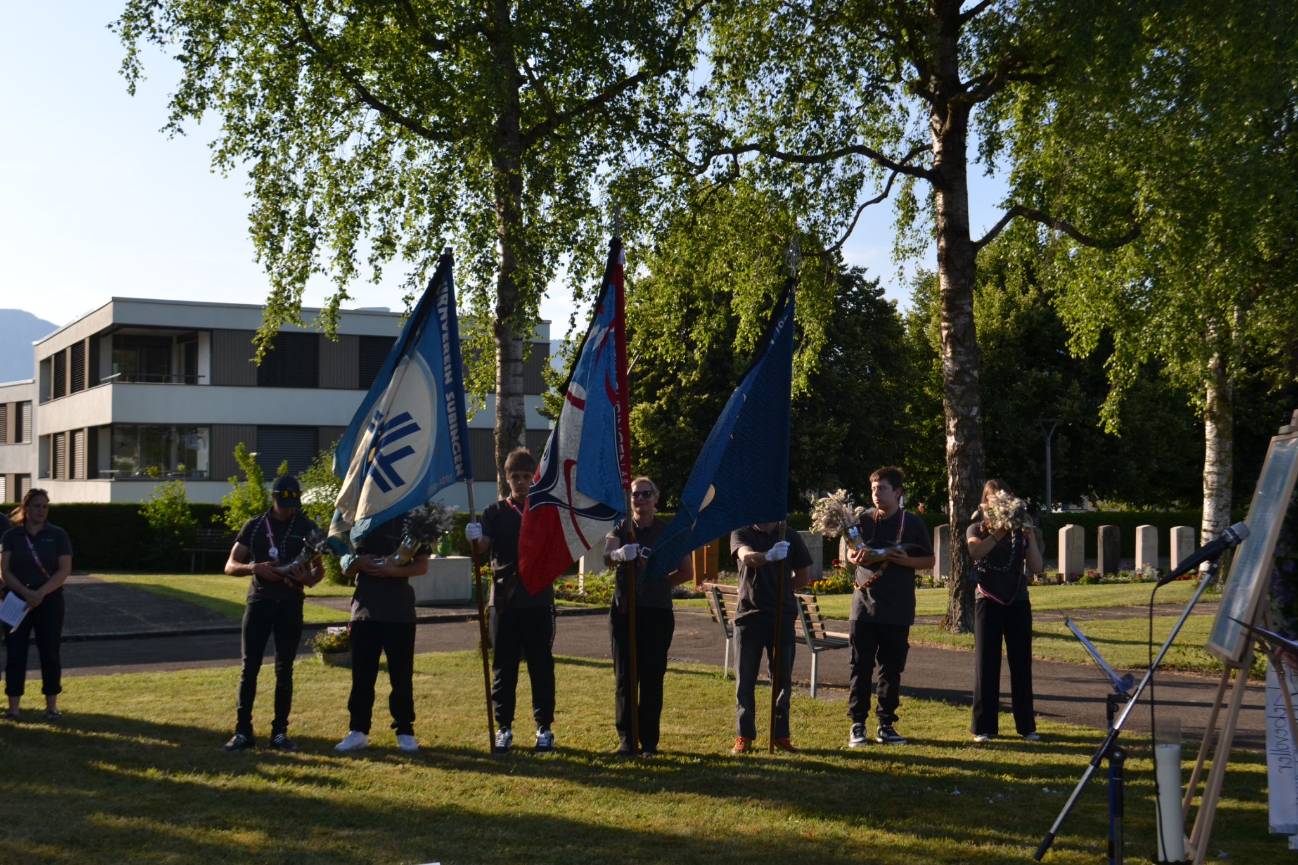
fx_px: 1622
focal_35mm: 45
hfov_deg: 43.6
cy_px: 432
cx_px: 649
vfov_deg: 29.9
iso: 100
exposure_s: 1/200
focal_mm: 30
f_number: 7.1
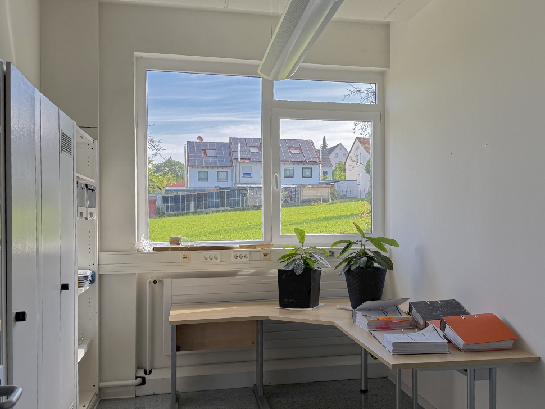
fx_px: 583
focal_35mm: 37
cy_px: 216
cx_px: 329
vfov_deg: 38.7
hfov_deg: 49.8
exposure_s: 1/571
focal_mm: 6.8
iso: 80
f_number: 1.8
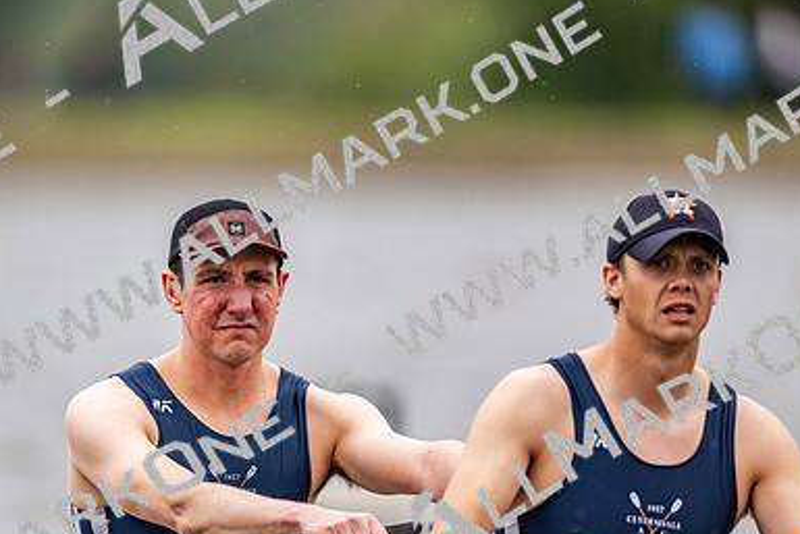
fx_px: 20073
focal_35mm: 903
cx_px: 233
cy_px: 392
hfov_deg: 2.3
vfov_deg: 1.5
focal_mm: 600
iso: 900
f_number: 4
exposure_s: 1/2500
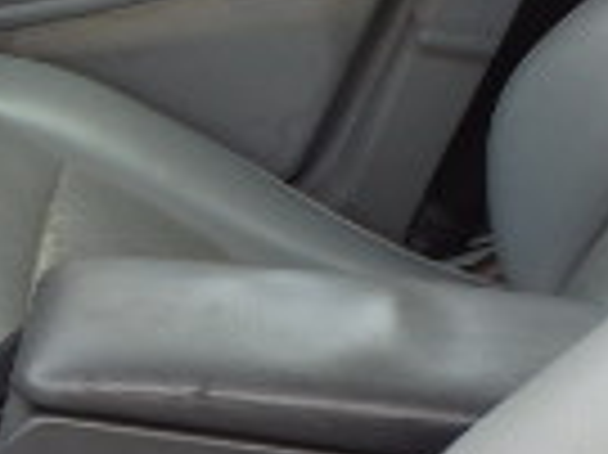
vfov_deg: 11.1
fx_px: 2334
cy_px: 369
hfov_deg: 14.2
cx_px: -203
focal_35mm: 133
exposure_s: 1/100
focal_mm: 5
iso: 125
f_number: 3.9
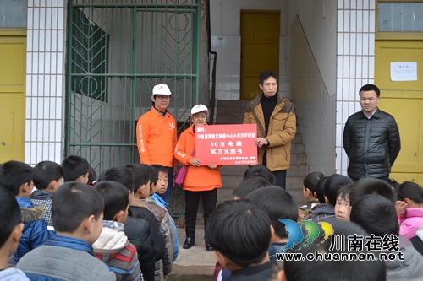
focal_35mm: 48
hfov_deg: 41.1
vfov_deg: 28.1
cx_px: 212
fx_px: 564
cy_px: 140
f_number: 5.6
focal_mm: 32
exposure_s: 1/125
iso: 140
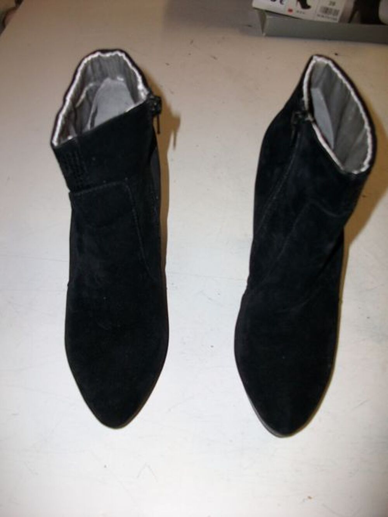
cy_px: 258
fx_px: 478
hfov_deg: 44.2
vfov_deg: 56.8
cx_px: 194
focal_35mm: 32
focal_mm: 5.7
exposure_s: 1/40
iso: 125
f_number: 2.9
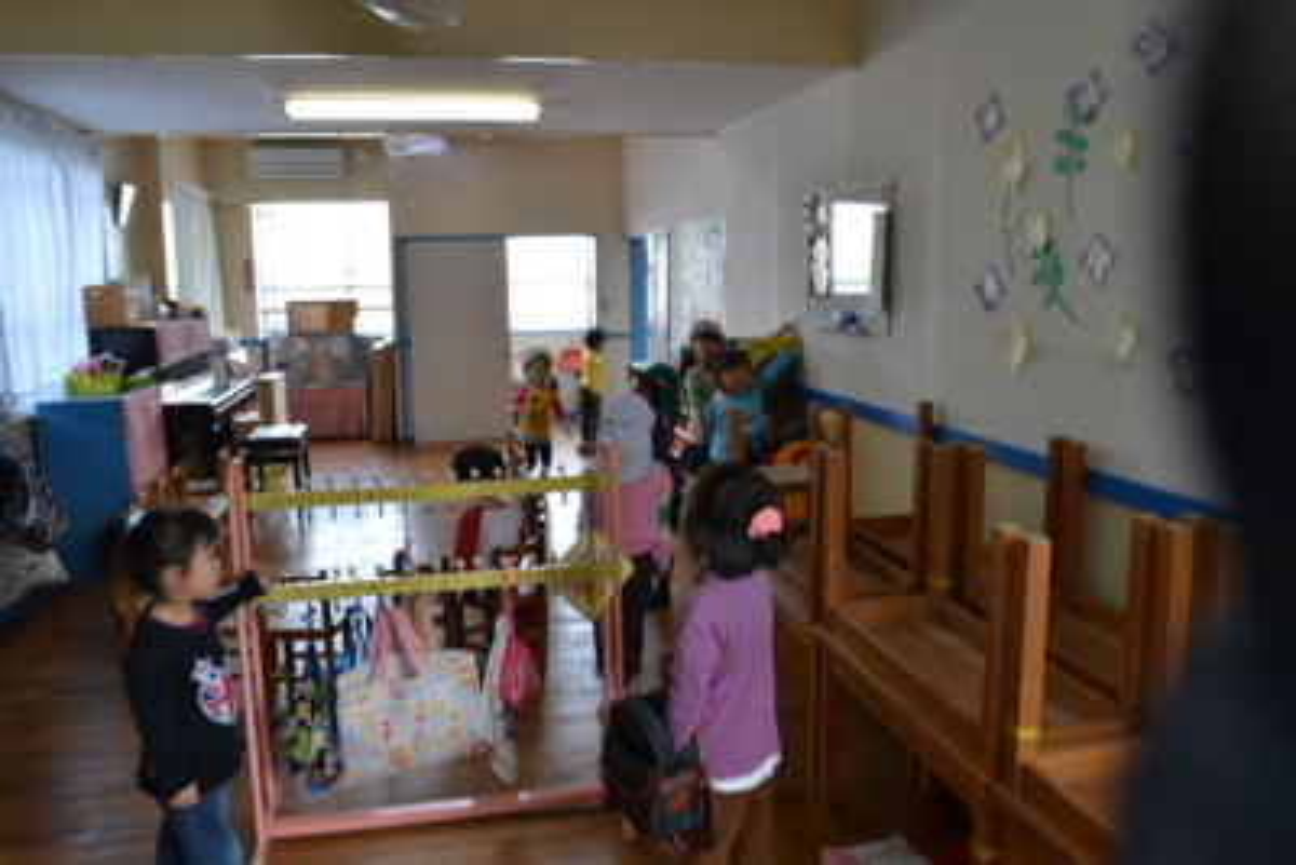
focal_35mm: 27
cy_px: 432
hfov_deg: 67.4
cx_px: 648
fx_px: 972
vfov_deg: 48.0
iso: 100
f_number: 5.6
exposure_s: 1/13
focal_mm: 18
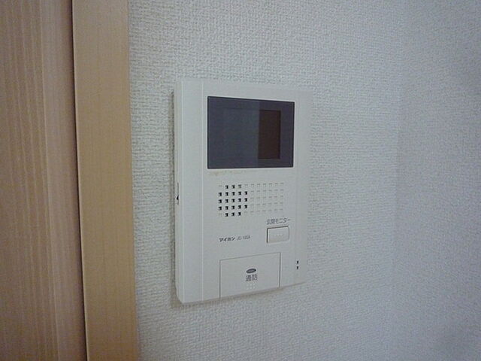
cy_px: 180
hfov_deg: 69.4
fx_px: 347
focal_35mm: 25
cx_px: 240
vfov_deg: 54.9
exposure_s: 1/60
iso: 800
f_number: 2.8
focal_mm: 4.4
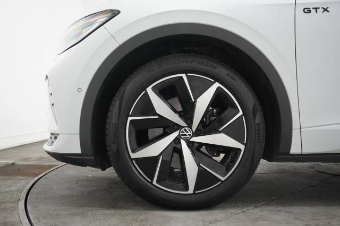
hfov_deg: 55.1
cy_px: 113
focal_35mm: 34
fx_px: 326
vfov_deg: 38.3
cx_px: 170
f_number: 4
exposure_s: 1/200
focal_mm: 23
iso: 3200
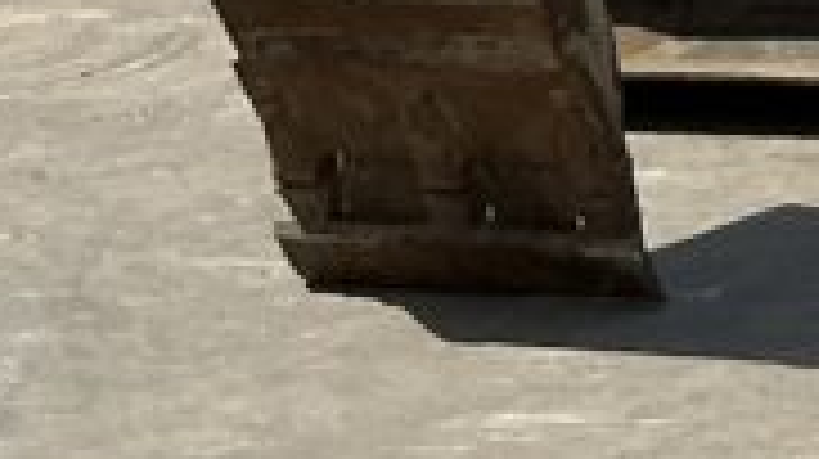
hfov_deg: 12.0
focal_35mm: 172
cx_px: 1197
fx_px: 3732
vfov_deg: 6.1
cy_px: -1210
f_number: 1.8
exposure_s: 1/2427
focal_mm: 3
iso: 25
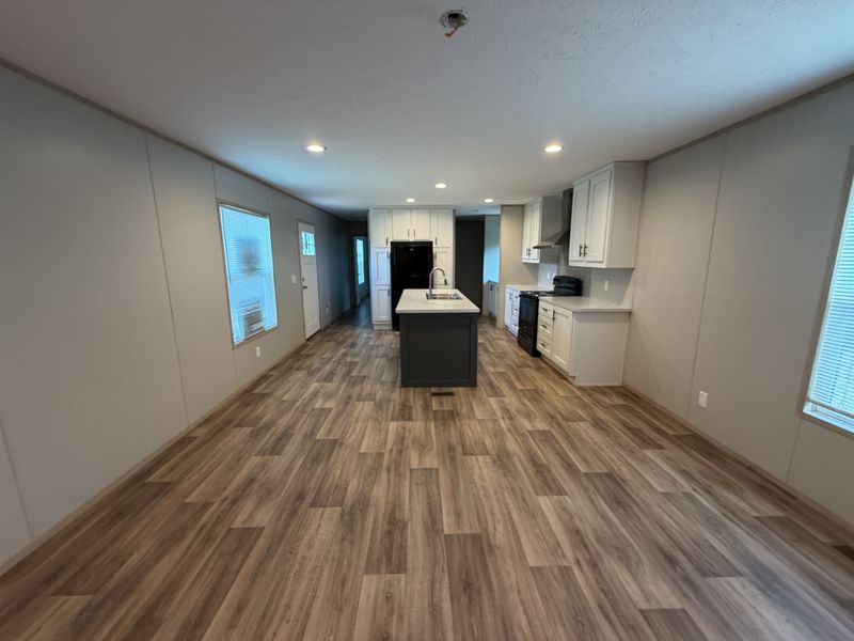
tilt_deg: -11.3
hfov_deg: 102.1
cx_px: 427
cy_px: 320
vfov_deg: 85.7
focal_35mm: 14
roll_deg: +1.5
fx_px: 345
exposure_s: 1/60
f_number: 2.2
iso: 200
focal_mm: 2.22
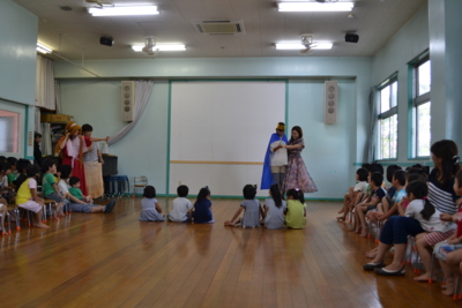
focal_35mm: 33
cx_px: 231
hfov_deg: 57.2
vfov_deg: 40.0
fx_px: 424
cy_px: 154
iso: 400
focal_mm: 22
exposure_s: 1/80
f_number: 4.5
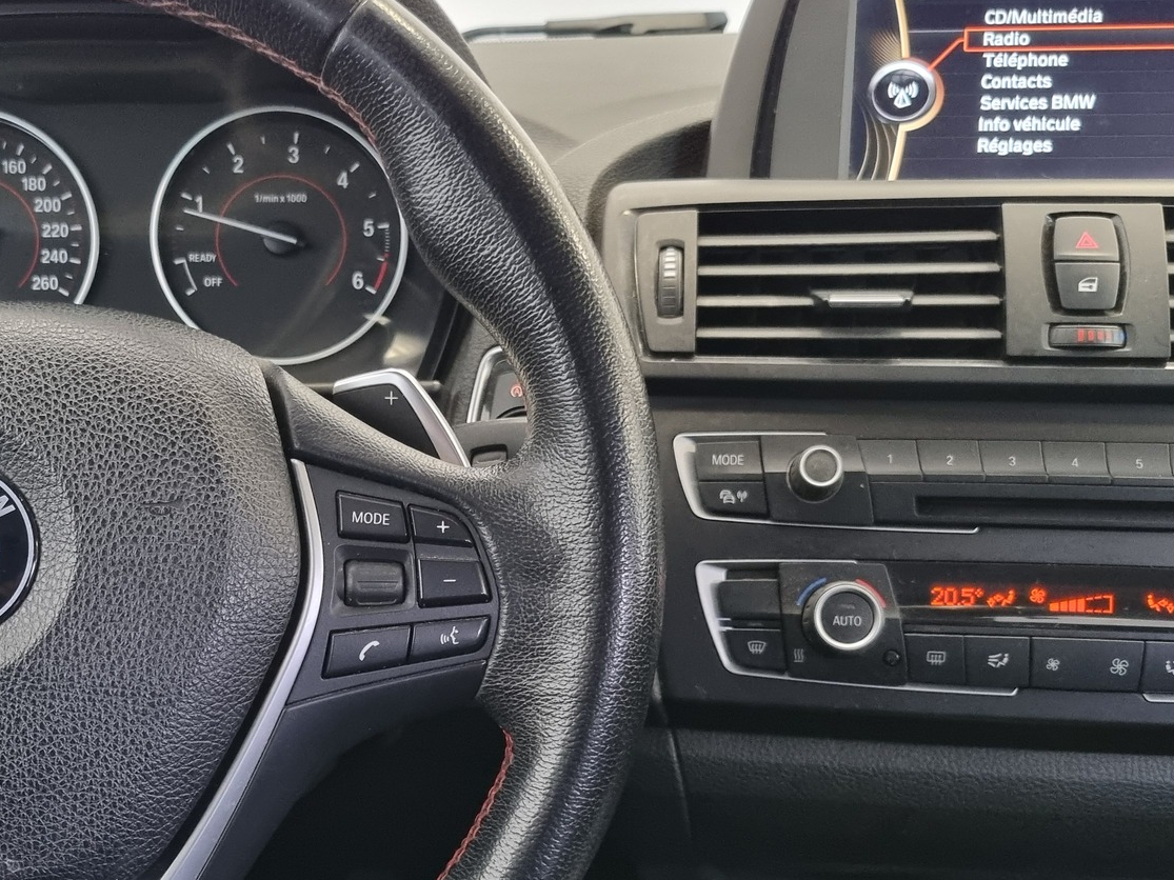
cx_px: 363
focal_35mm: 47
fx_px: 1594
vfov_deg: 30.6
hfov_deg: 39.8
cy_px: 592
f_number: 1.8
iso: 640
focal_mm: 5.4
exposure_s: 1/33
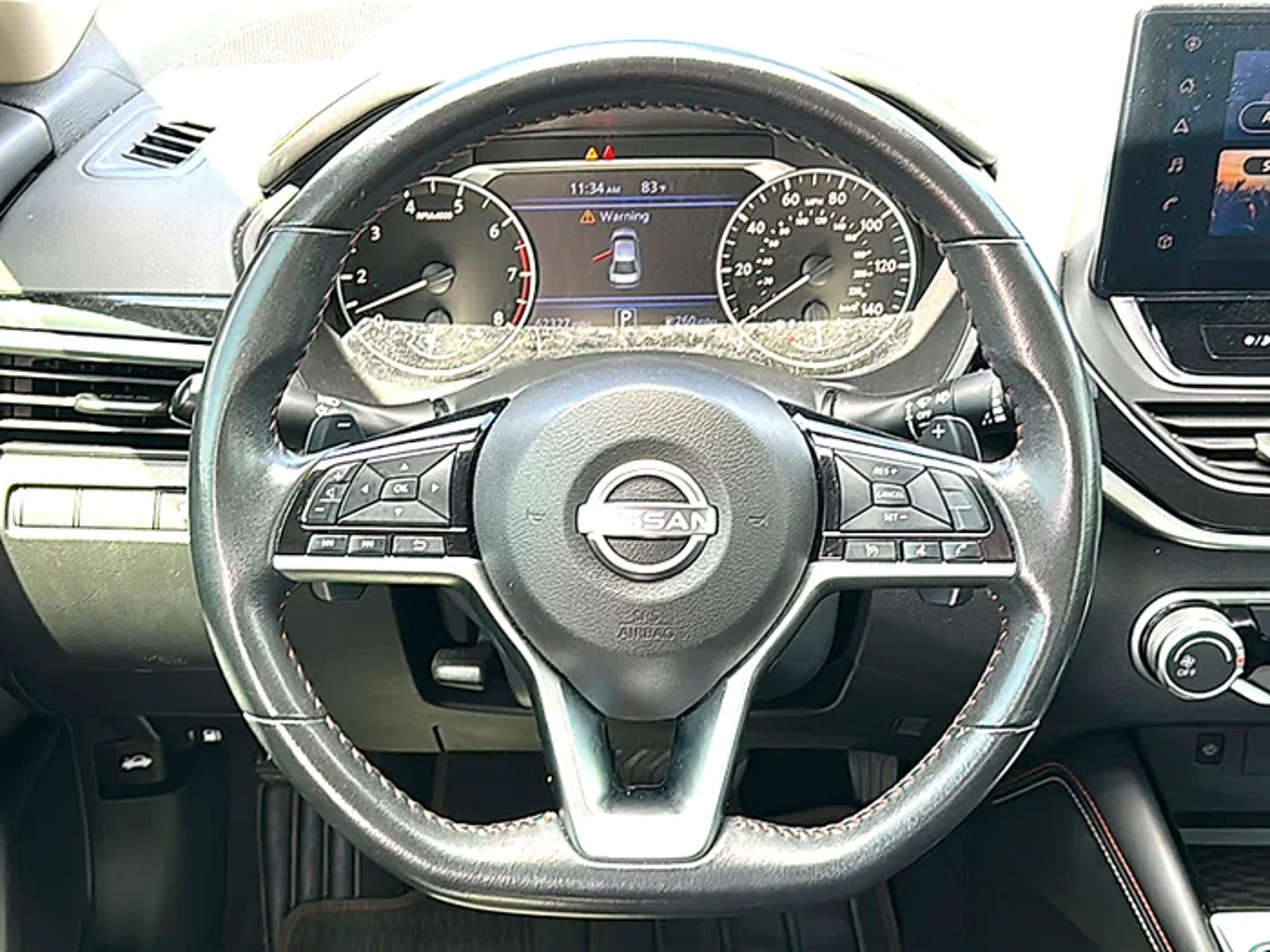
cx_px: 635
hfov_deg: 42.9
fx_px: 1614
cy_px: 476
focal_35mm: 44
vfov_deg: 32.9
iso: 64
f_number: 1.78
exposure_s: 1/83
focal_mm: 6.86
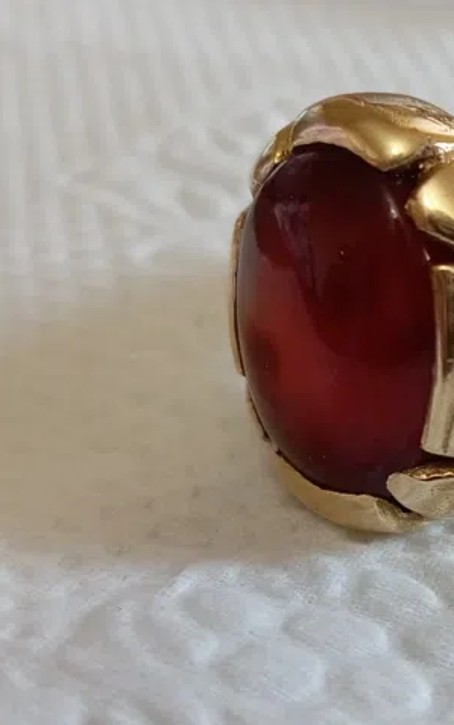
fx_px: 1405
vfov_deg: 29.0
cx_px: 483
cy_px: 362
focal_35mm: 71
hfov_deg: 17.8
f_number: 1.8
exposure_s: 1/25
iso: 325
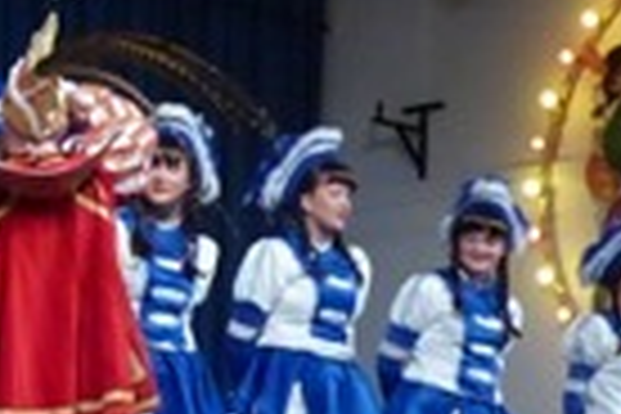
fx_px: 2501
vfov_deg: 9.5
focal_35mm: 145
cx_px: -14
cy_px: 220
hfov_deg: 13.9
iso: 1600
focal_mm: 8.7
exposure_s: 1/125
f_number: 3.5
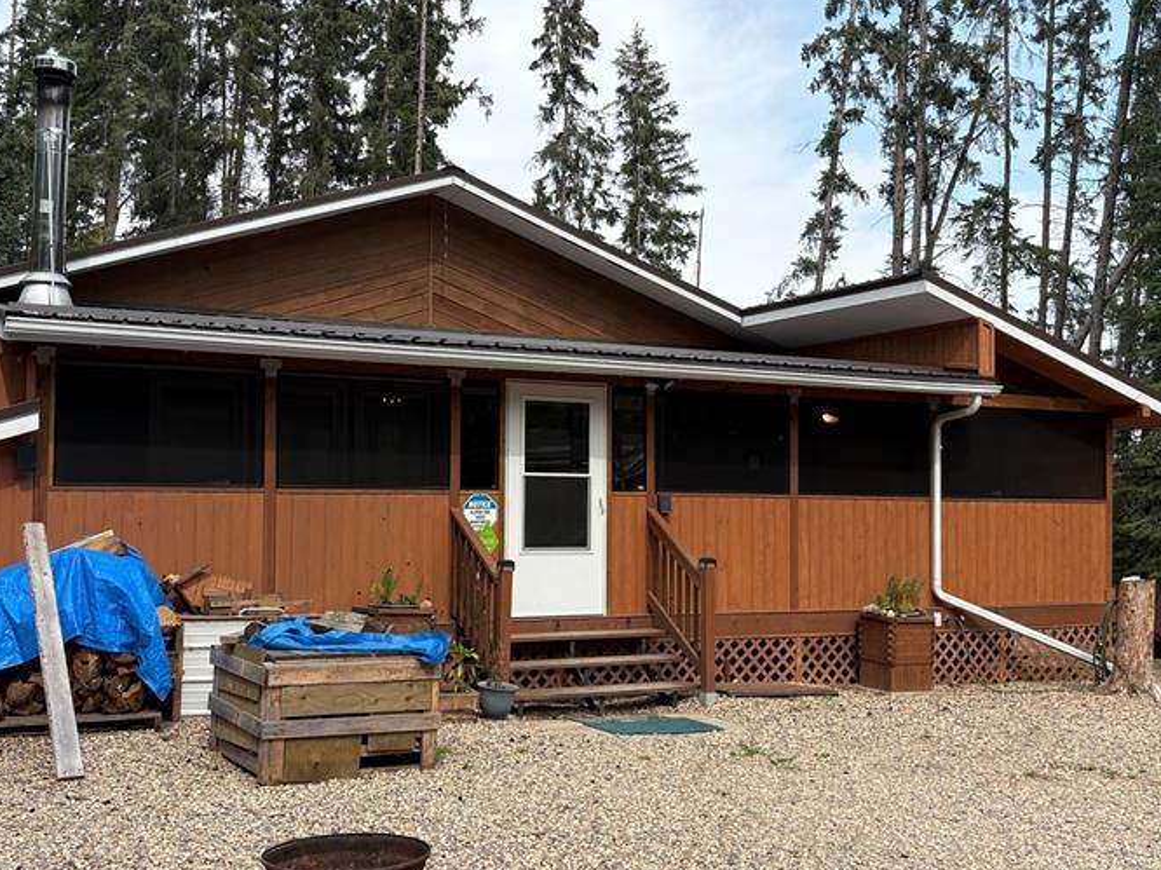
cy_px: 462
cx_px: 575
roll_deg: -0.6
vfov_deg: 35.9
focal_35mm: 40
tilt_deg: +2.0
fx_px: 1341
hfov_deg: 46.8
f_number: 1.6
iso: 50
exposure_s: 1/1626
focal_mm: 5.96
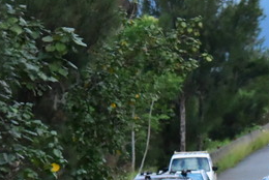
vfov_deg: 3.3
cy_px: 196
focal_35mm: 420
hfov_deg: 4.9
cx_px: 372
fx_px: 3142
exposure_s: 1/4000
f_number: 10
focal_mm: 140
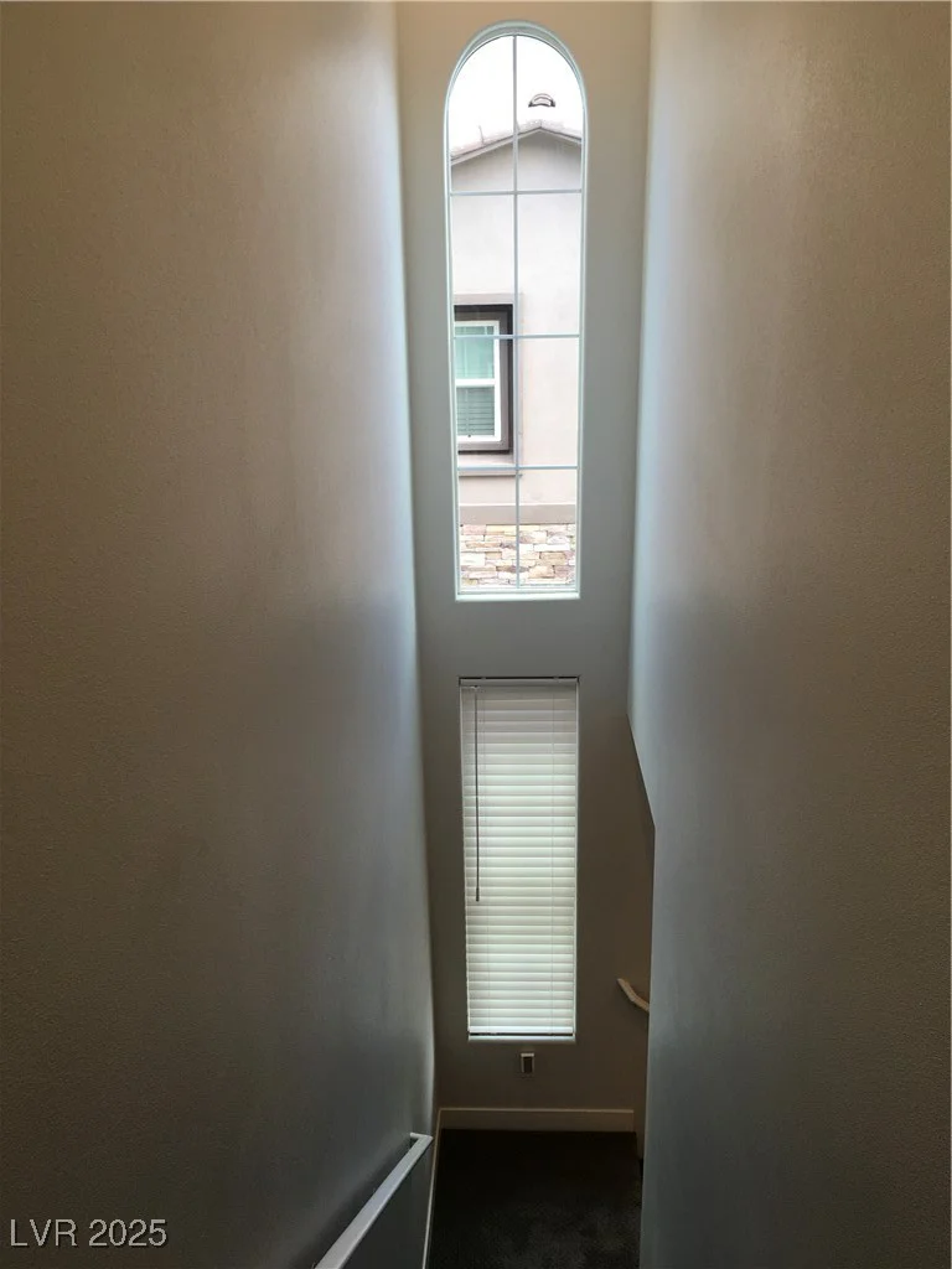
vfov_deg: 61.7
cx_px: 476
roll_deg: +1.0
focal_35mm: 29
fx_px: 1063
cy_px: 634
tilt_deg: -17.5
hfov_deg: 48.2
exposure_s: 1/60
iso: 25
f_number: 2.2
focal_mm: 4.15
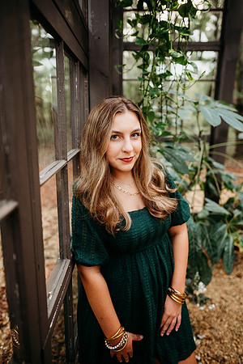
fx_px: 243
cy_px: 182
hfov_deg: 53.1
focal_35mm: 24
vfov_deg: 73.7
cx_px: 122
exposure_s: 1/250
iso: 640
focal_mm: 24
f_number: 2.2
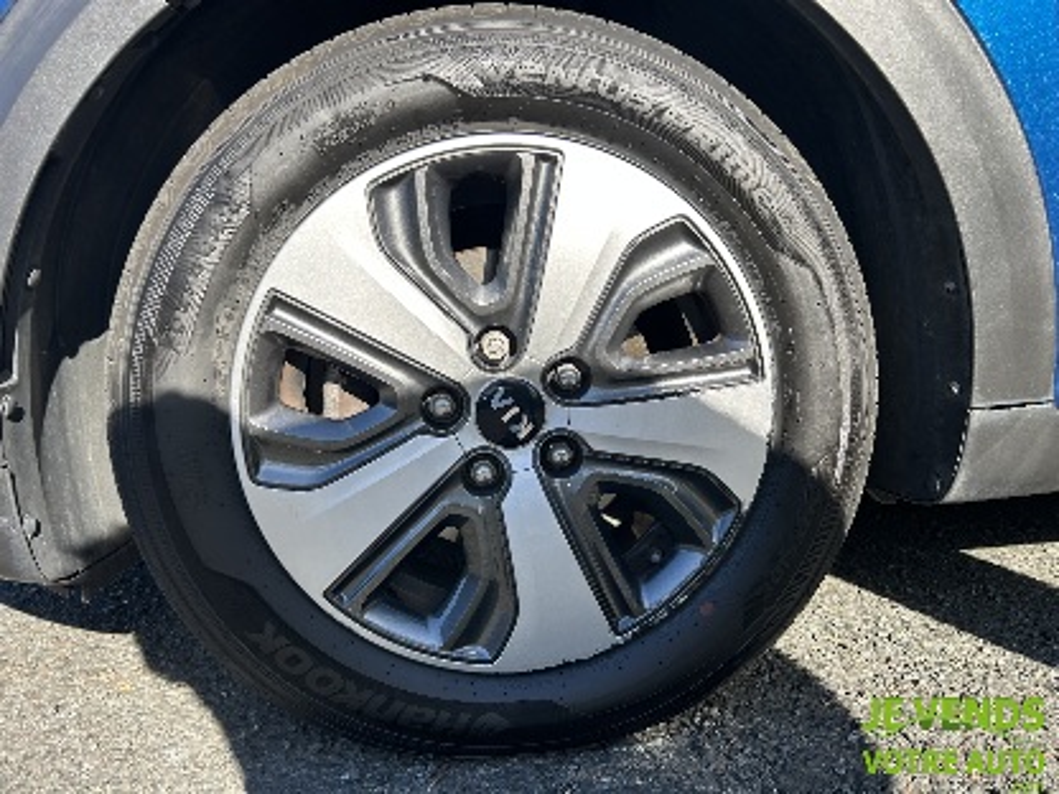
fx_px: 795
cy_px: 397
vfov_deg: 53.1
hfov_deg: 67.3
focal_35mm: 26
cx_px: 530
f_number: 1.5
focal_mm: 5.7
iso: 50
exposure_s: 1/1100
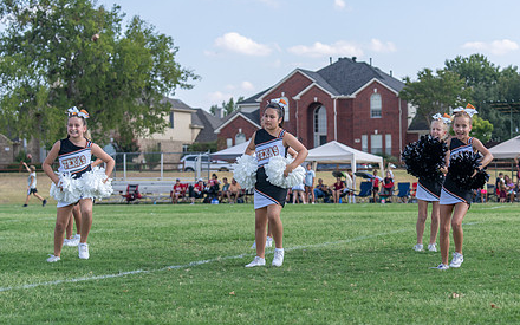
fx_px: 1375
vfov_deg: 13.5
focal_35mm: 97
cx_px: 325
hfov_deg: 21.4
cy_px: 157
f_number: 3.5
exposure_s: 1/1000
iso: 125
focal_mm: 70
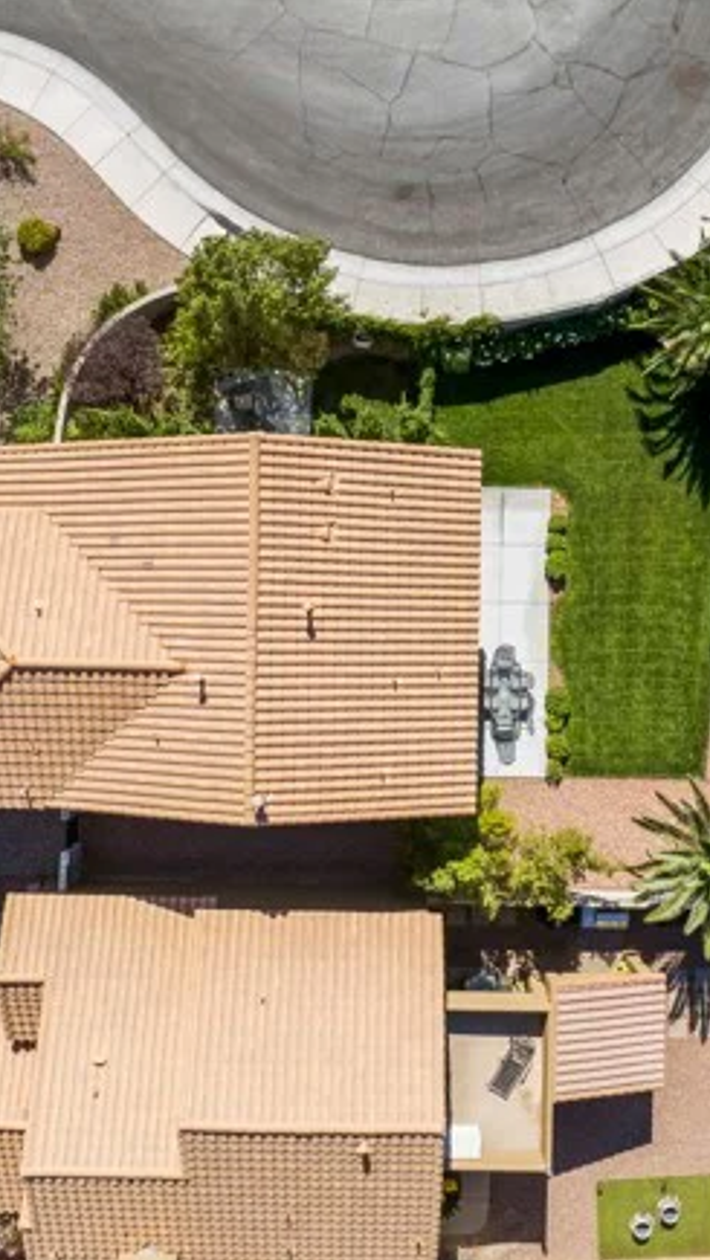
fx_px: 1204
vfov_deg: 55.3
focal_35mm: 36
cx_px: 377
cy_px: 621
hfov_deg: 32.9
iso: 100
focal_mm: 12.29
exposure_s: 1/200
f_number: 2.8
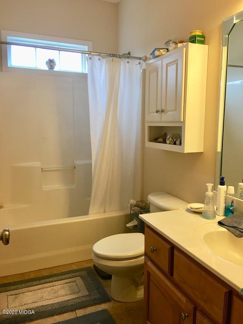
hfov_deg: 48.2
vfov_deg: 61.7
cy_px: 162
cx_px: 122
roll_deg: -0.9
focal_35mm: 29
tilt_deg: -6.1
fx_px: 271
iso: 32
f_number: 2.2
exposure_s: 1/15
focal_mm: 4.15
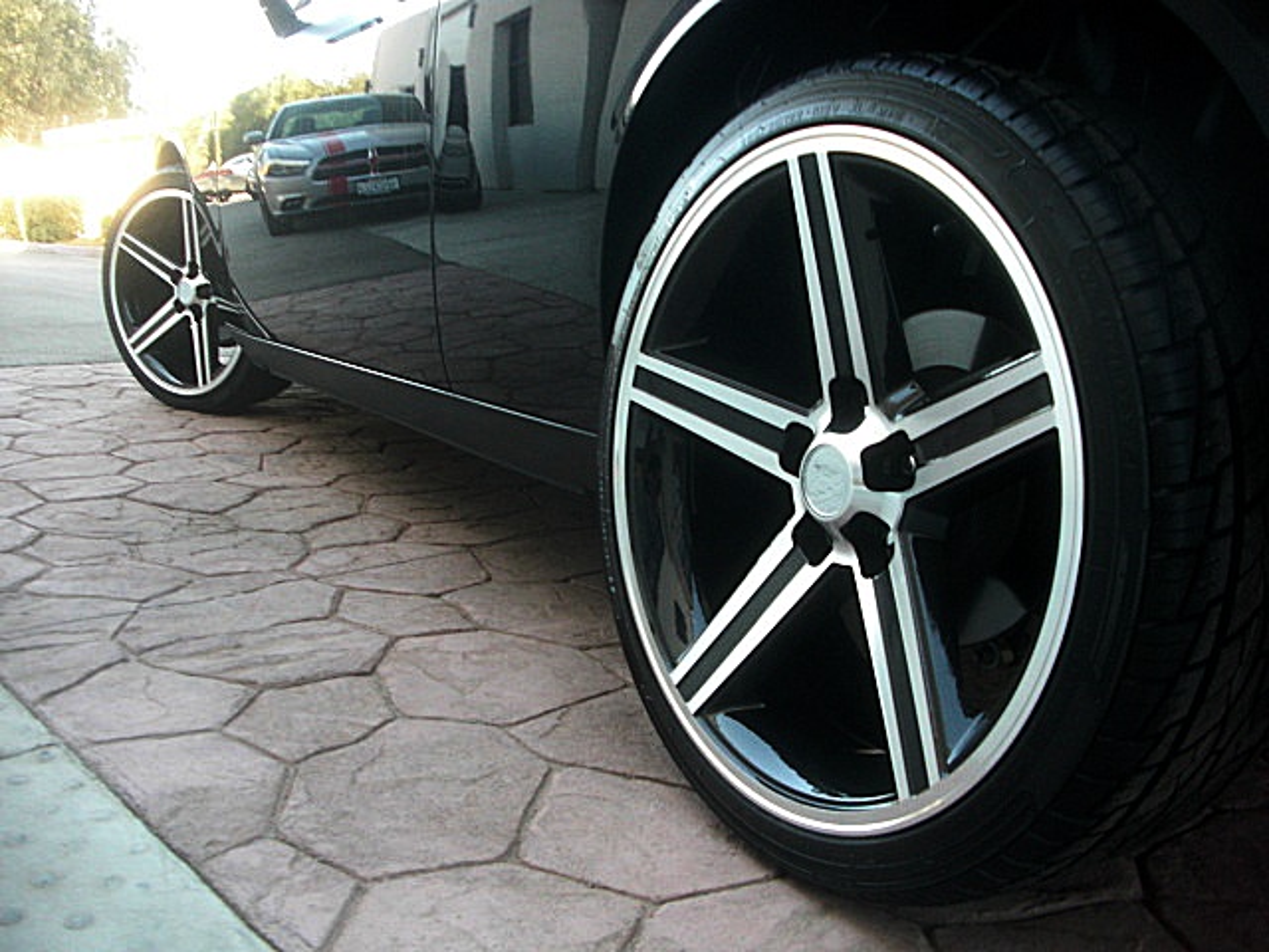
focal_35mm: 36
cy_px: 476
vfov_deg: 39.7
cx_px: 634
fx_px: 1320
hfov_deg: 51.4
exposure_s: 1/125
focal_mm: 6.3
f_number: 2.8
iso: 200
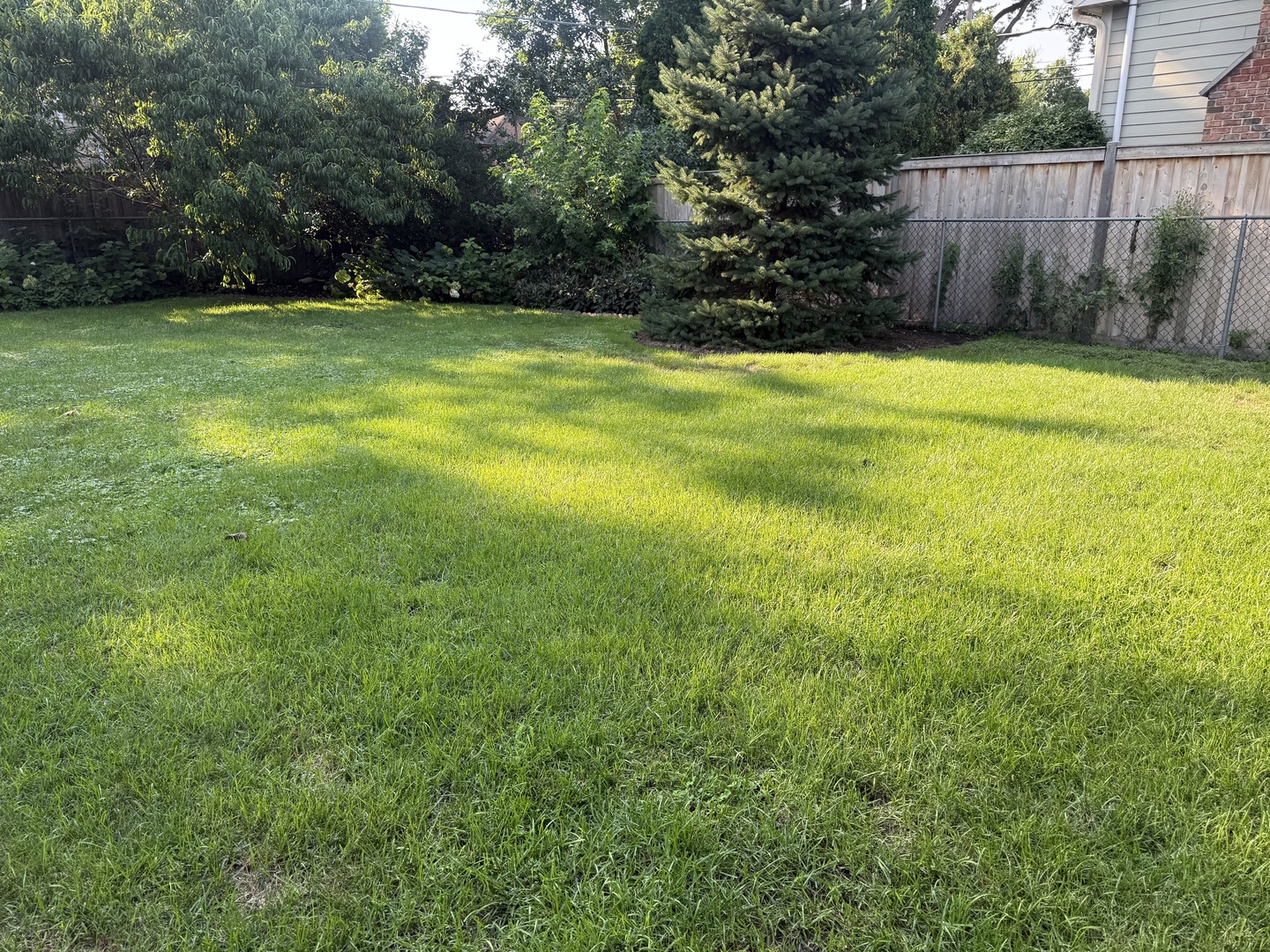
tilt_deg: -15.9
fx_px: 881
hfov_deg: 71.6
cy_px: 476
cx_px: 635
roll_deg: +0.0
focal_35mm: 24
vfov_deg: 56.8
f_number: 1.78
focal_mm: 6.76
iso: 80
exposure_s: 1/514
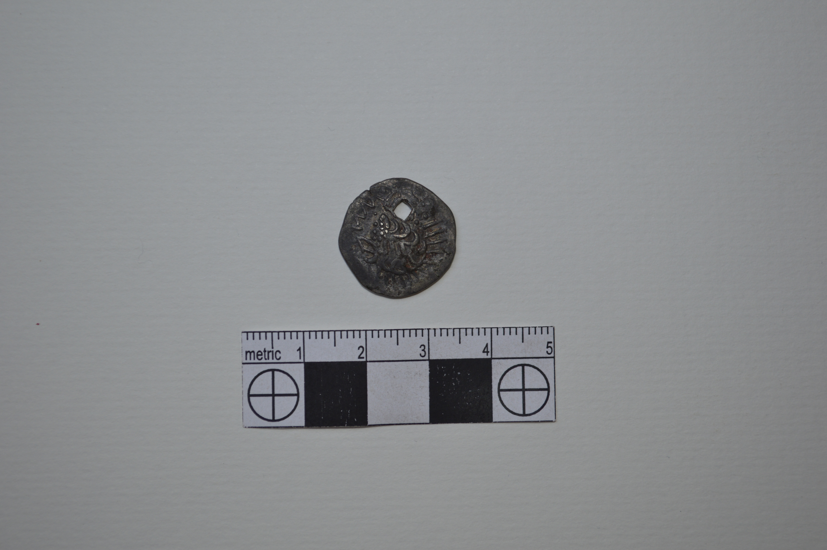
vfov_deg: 21.5
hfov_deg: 31.9
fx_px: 1446
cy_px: 275
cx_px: 414
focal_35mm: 63
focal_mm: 42
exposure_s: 1/60
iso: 200
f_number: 5.3
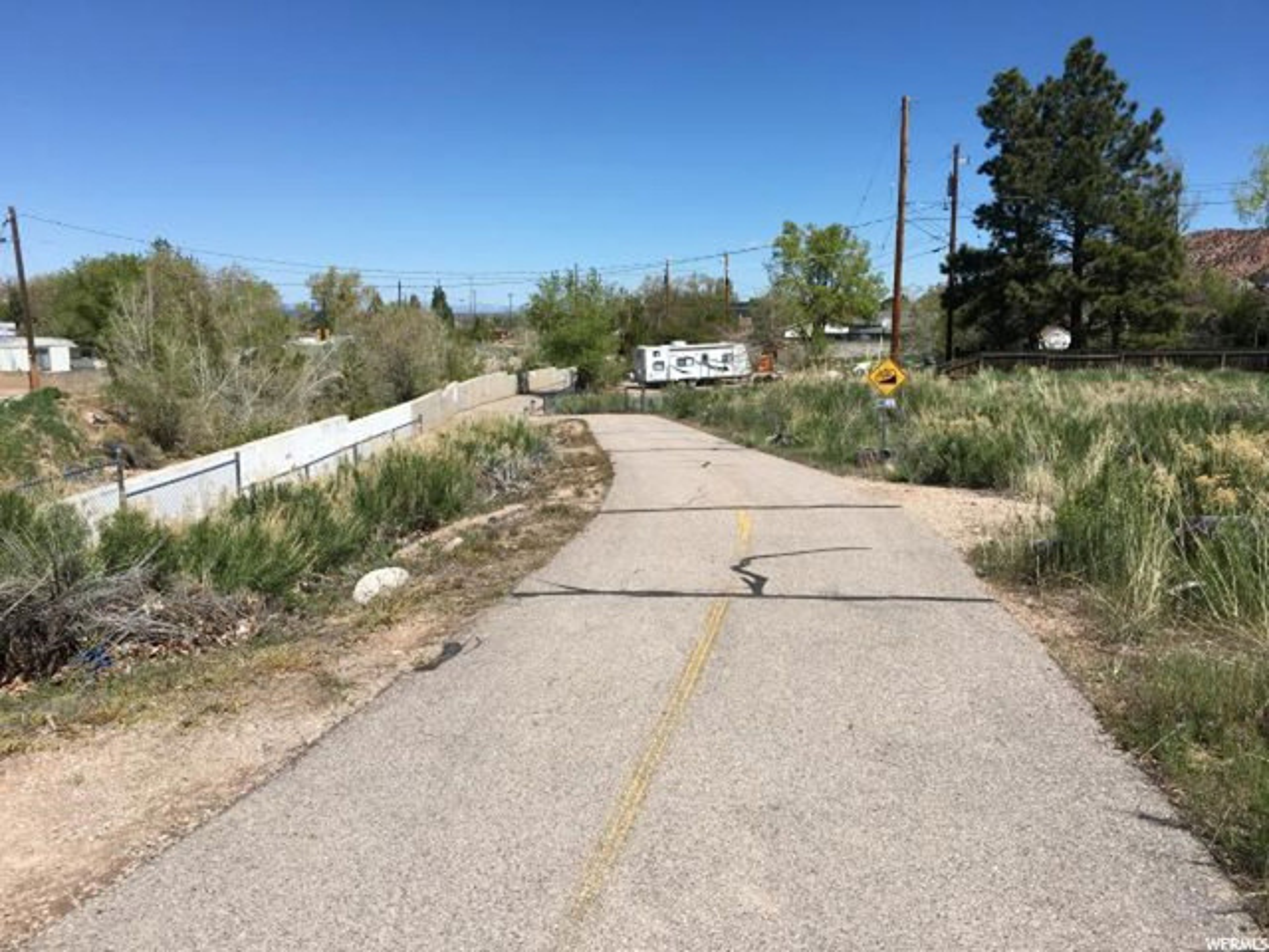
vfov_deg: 48.2
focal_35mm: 29
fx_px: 1063
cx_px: 634
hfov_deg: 61.7
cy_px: 476
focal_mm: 4.15
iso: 25
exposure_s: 1/2079
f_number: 2.2
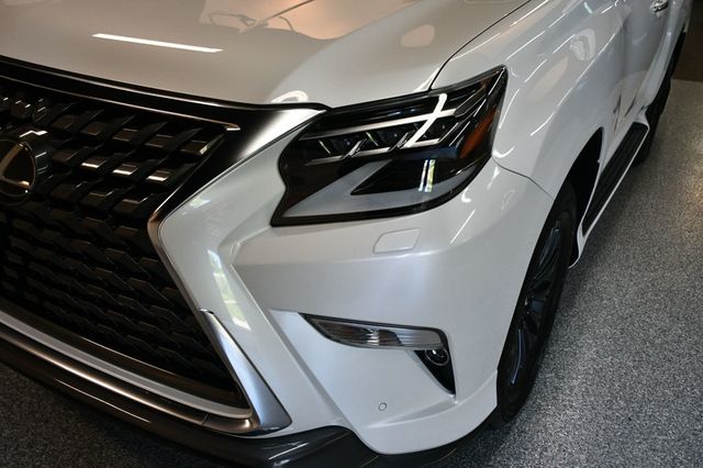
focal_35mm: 33
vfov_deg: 39.9
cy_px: 234
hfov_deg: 57.2
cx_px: 352
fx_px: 644
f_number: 3.5
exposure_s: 1/250
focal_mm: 22
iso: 800
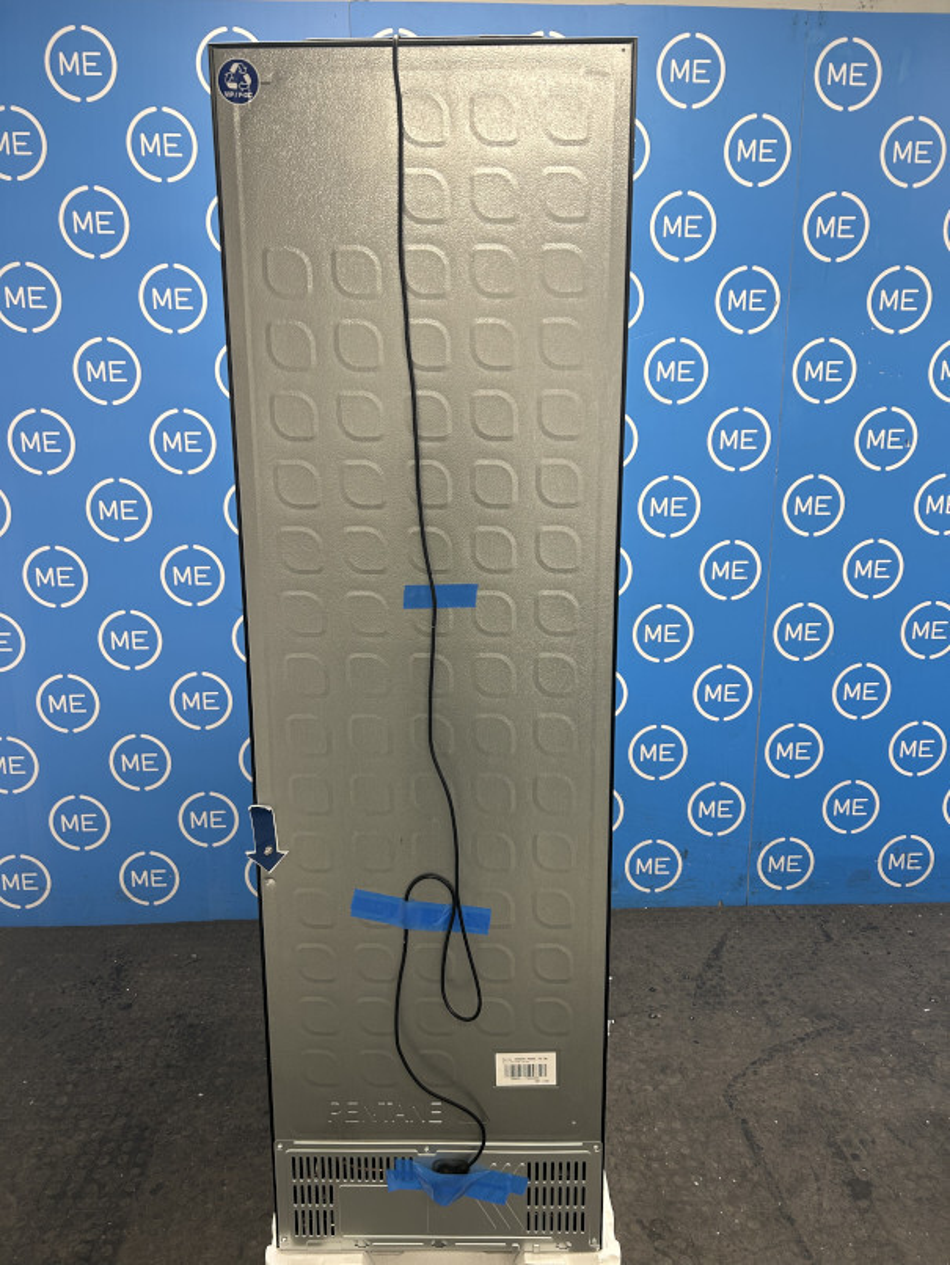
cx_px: 475
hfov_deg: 53.1
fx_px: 951
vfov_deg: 67.3
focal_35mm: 26
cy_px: 632
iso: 80
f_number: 1.5
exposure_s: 1/50
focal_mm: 5.7
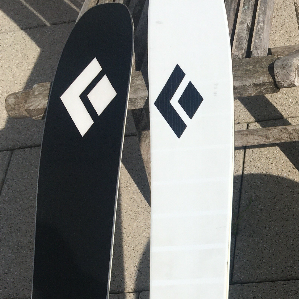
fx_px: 645
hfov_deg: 23.9
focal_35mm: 66
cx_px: 352
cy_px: 233
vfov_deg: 25.7
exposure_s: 1/2331
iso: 25
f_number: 2.2
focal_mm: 4.15
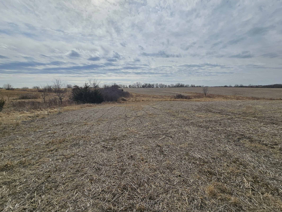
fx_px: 114
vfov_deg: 85.6
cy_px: 100
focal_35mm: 14
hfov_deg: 102.1
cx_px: 142
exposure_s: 1/7960
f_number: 2.2
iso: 50
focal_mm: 2.2
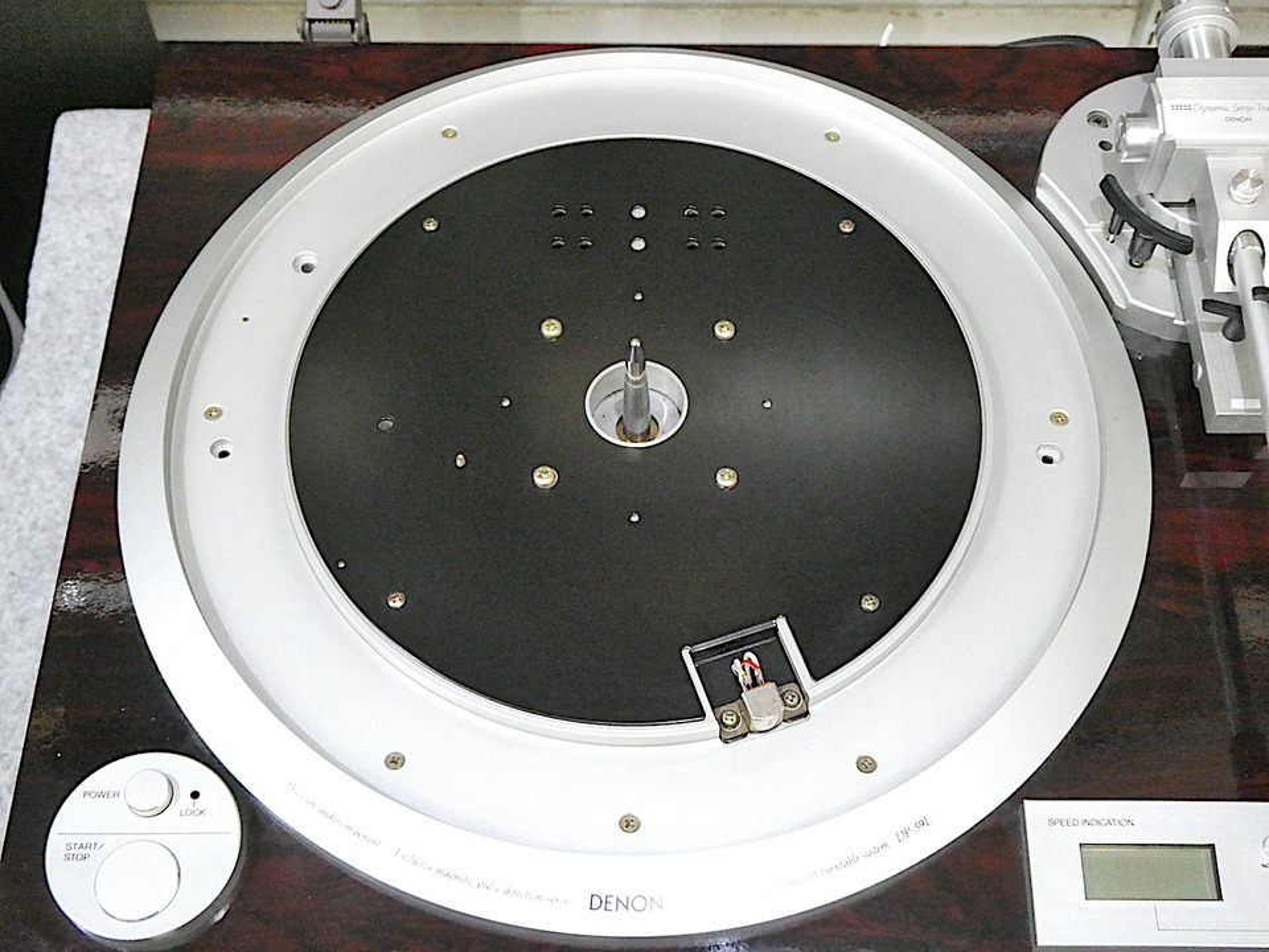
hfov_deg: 40.4
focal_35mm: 47
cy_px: 476
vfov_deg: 30.9
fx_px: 1723
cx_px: 634
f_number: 4
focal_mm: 8.4
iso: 1600
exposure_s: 1/80
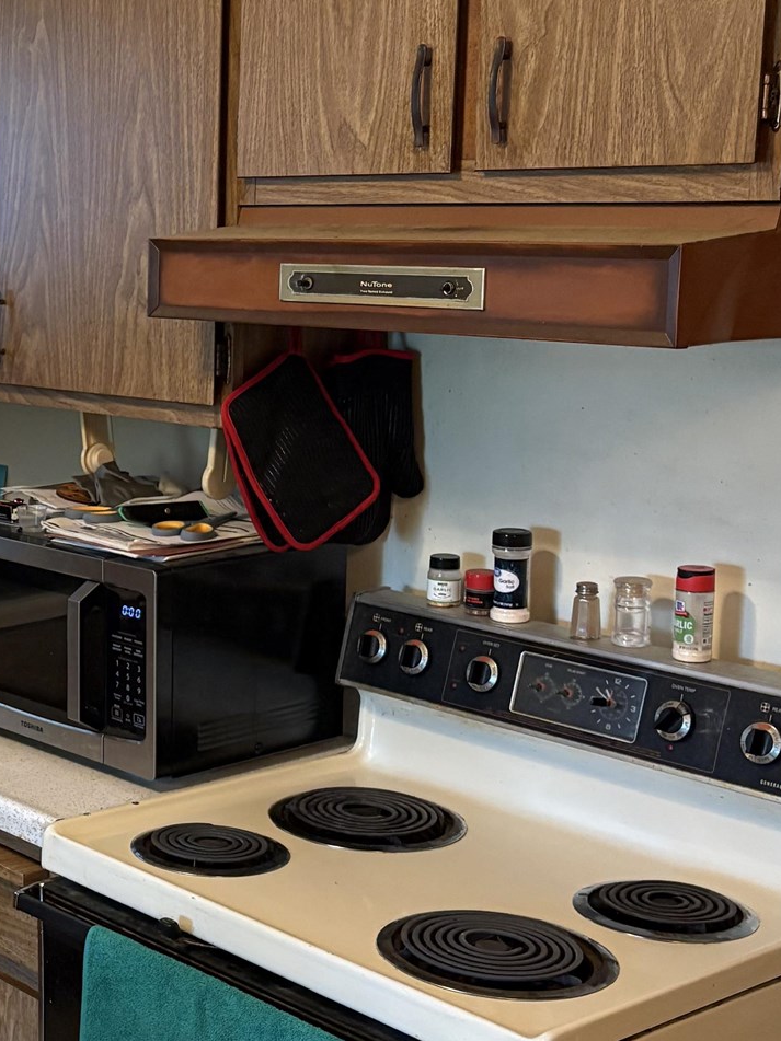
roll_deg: +0.4
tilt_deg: -8.1
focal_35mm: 63
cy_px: 499
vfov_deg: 30.7
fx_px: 1896
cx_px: -119
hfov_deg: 21.8
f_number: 1.6
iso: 250
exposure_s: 1/60
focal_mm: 5.96
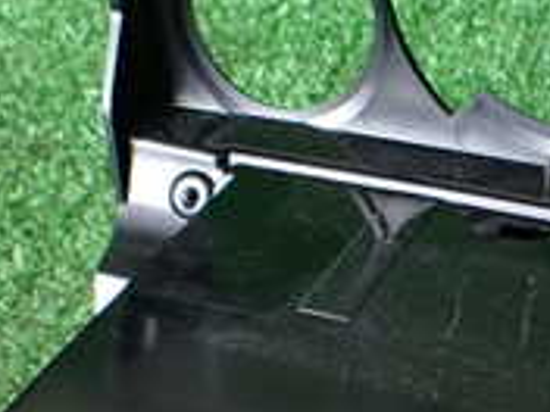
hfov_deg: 19.0
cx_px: 475
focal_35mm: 102
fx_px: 1621
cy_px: 321
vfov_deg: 14.4
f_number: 2.3
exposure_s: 1/125
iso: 250
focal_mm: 5.4
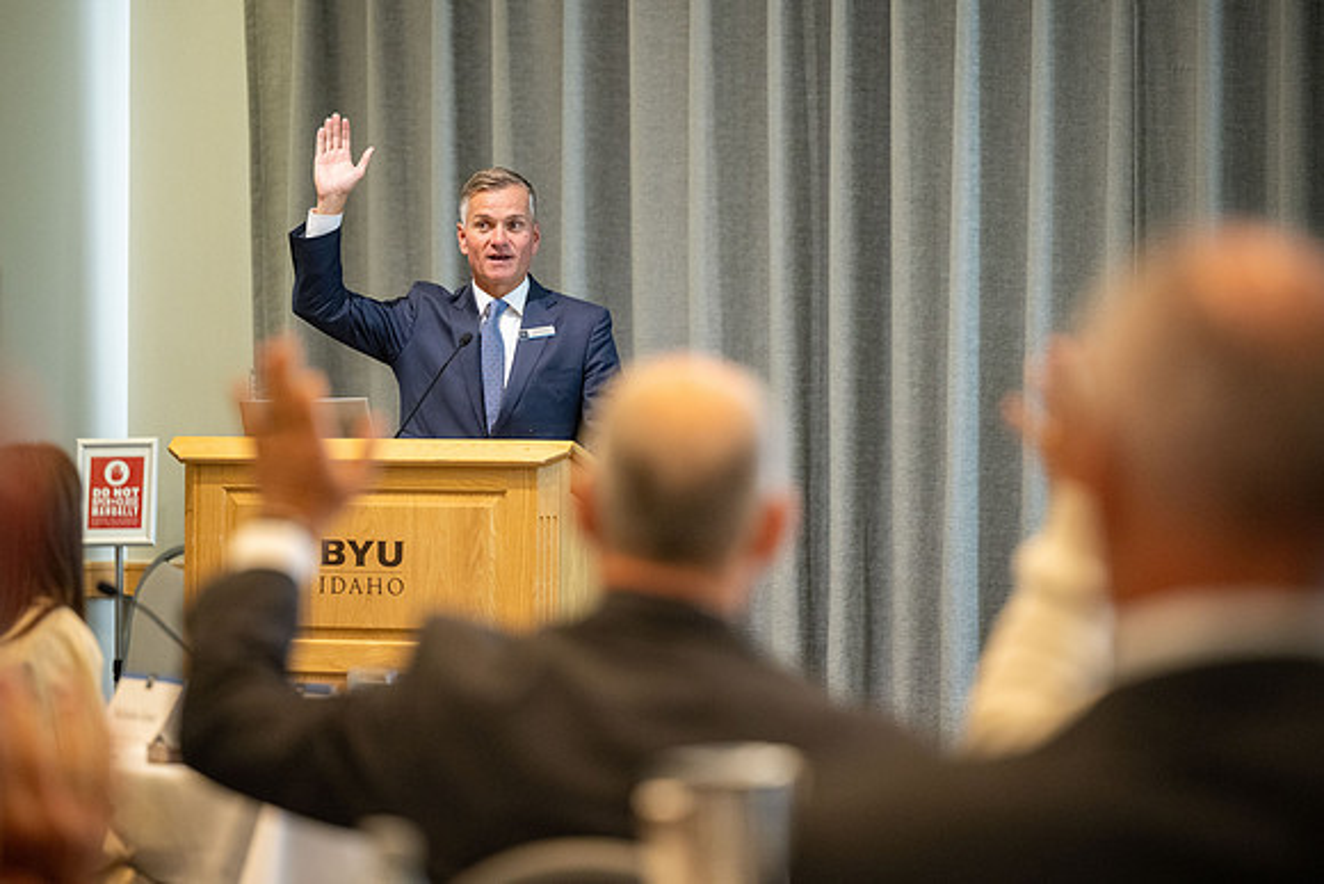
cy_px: 442
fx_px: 5576
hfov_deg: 13.5
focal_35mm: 152
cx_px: 662
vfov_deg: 9.1
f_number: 2.8
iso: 2500
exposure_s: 1/200
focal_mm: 145
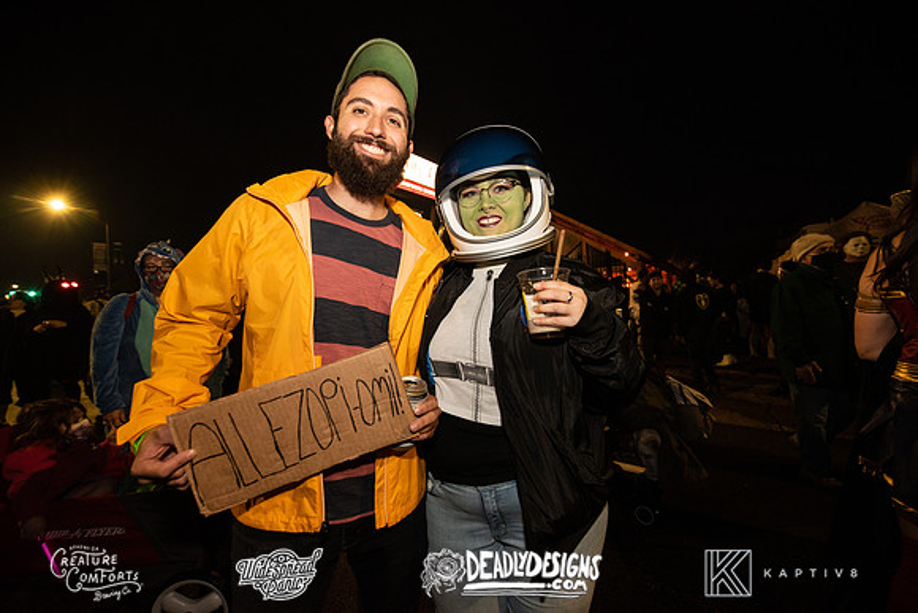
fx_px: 357
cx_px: 459
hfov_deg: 104.2
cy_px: 306
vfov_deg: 81.2
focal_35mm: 14
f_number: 3.5
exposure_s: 1/80
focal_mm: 14
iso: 2000
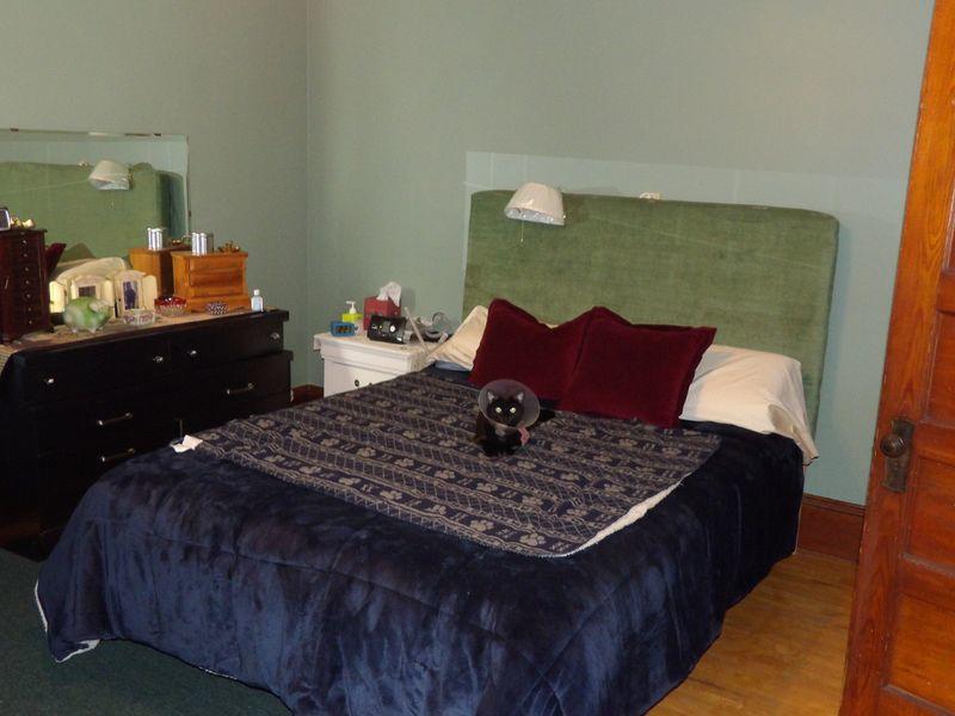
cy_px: 358
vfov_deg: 42.9
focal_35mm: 33
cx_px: 478
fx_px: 910
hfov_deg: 55.4
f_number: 3.6
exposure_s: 1/20
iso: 700
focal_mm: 5.9
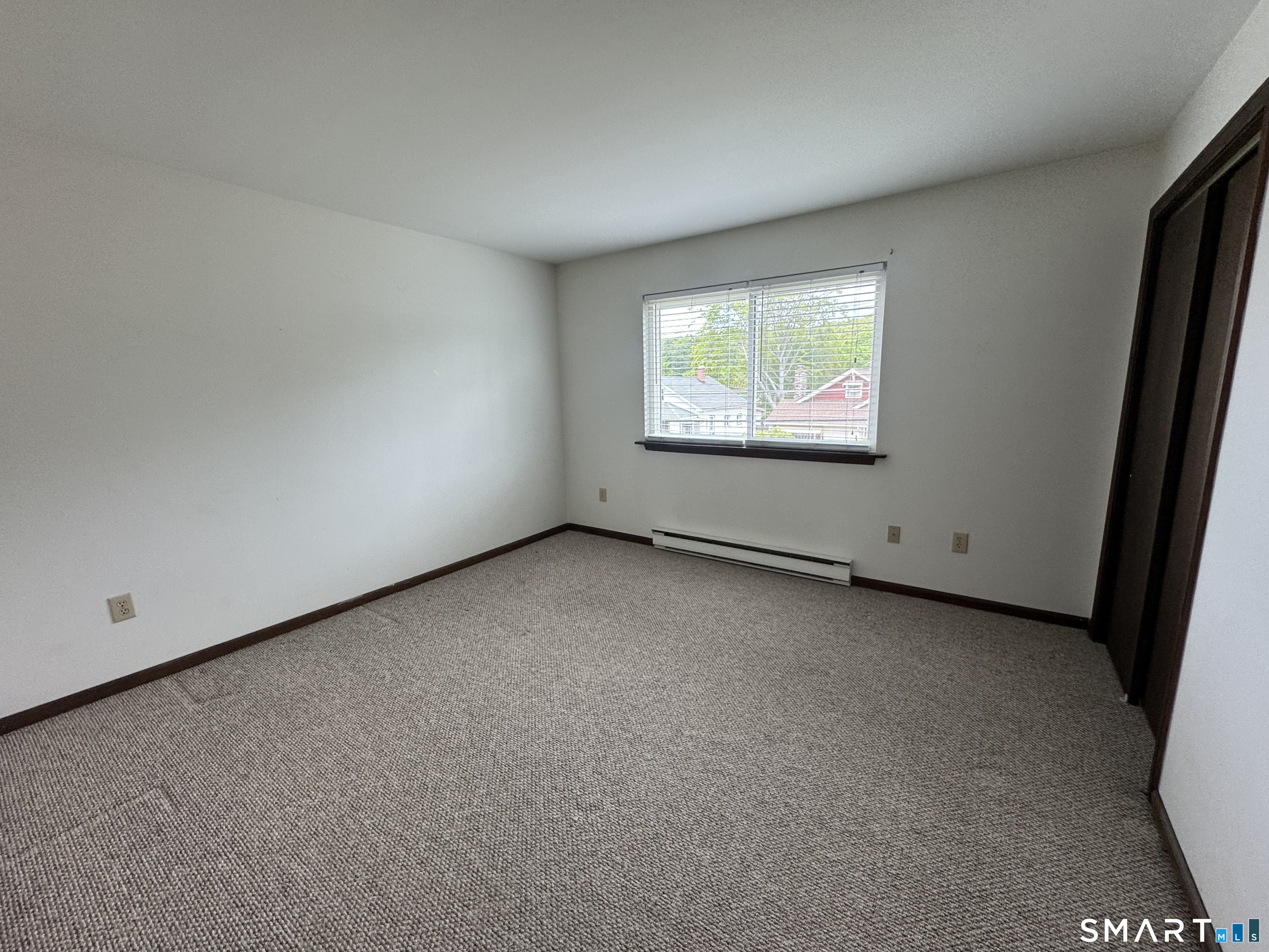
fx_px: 513
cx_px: 634
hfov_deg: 102.1
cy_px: 476
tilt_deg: -10.6
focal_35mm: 14
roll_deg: +0.6
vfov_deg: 85.7
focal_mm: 2.22
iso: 125
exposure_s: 1/120
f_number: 2.2
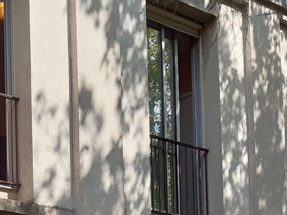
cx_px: 5
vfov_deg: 13.3
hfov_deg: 18.8
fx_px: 845
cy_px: 359
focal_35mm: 102
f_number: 1.7
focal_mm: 3.92
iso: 40
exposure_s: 1/923
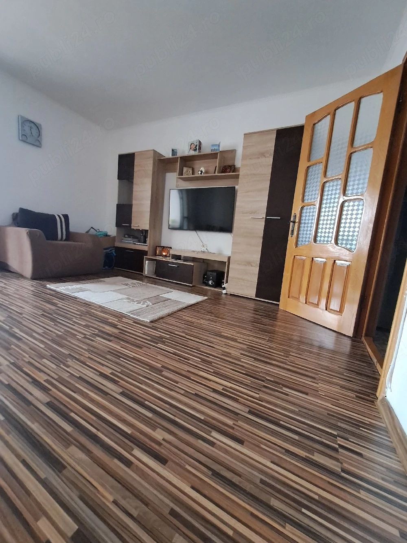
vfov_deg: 106.2
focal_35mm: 13
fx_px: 204
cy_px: 272
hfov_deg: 89.9
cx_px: 204
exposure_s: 1/20
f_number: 2.2
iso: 800
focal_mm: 1.42
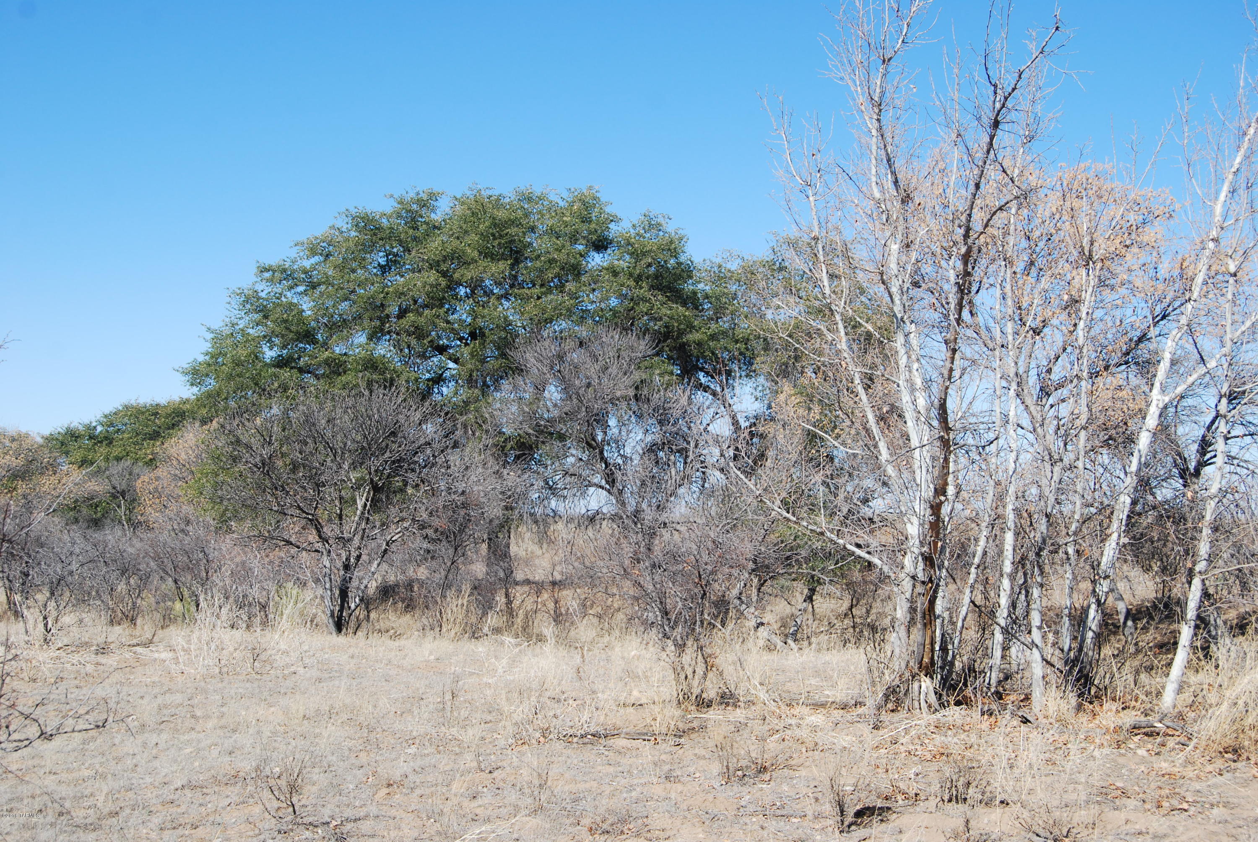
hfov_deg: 43.6
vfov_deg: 29.9
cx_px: 629
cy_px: 421
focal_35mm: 45
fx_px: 1574
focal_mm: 30
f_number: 7.1
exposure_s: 1/200
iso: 100
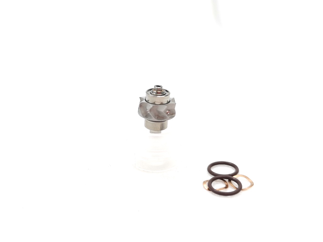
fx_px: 252
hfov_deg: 65.3
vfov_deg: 51.4
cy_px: 121
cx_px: 162
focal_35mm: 27
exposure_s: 1/100
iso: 80
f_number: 1.8
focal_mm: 3.95
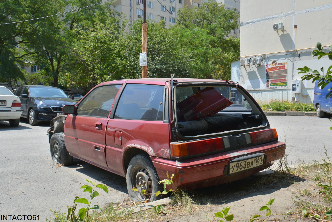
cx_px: 166
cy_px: 111
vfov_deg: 40.0
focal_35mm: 33
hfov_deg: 57.2
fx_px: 304
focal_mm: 22
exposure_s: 1/250
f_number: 8
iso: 110
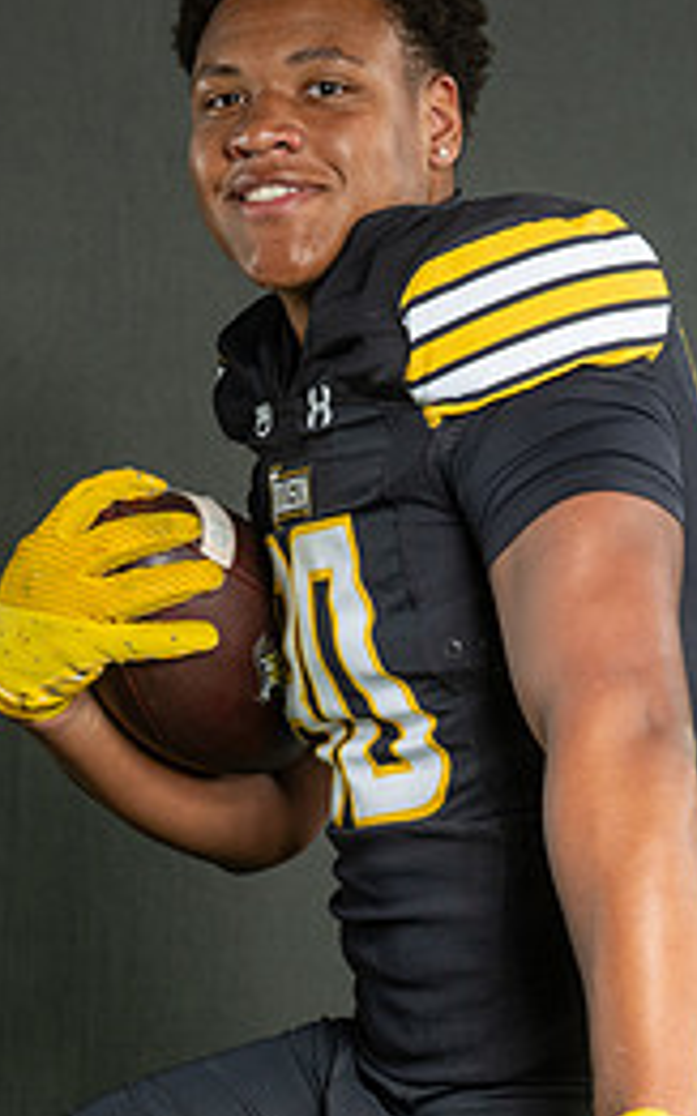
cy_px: 609
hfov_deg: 6.3
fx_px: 6356
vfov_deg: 10.0
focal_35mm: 209
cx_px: 358
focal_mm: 70
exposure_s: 1/200
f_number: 8
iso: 200
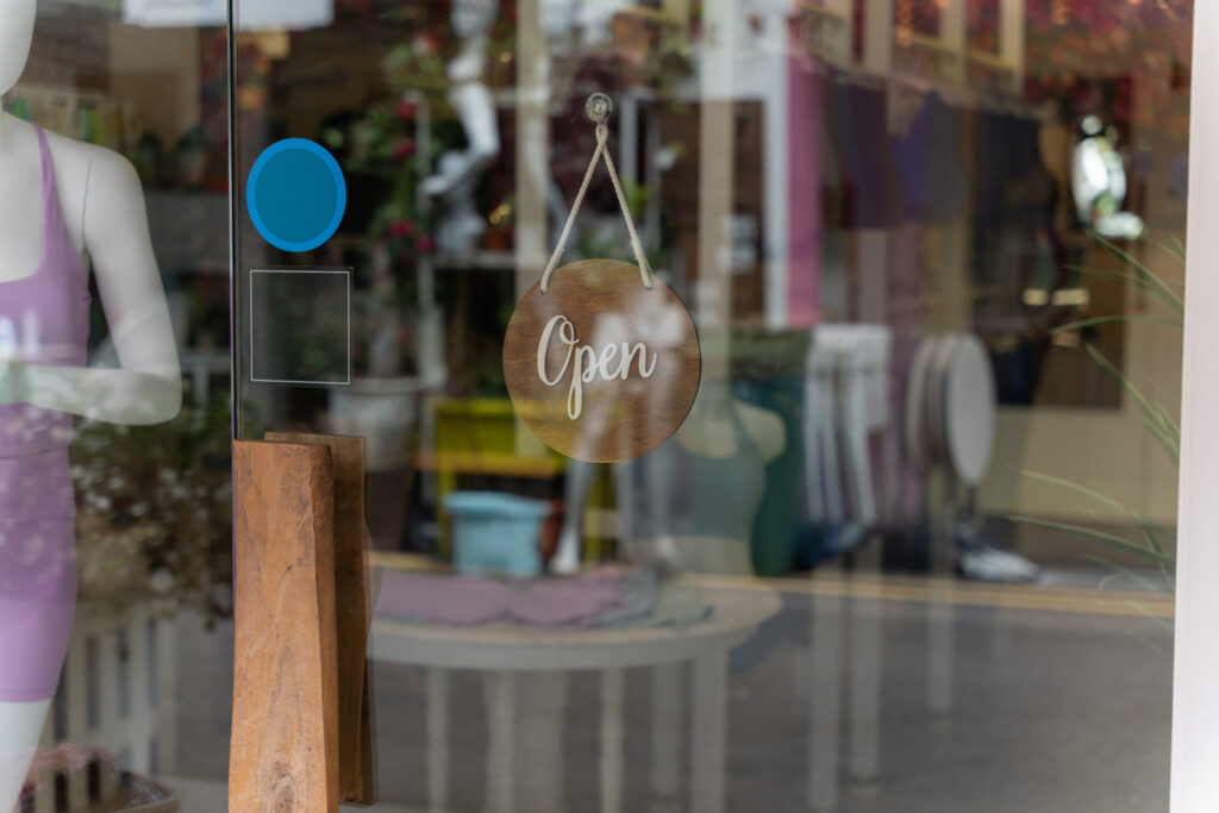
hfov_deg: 28.8
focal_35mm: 70
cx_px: 610
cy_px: 406
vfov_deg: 19.5
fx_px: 2370
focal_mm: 70
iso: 100
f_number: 2.8
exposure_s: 1/250
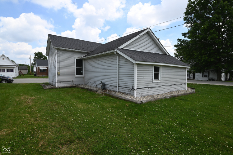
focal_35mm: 18
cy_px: 78
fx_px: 117
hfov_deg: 90.0
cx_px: 116
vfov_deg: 67.4
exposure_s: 1/250
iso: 100
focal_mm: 18
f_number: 8
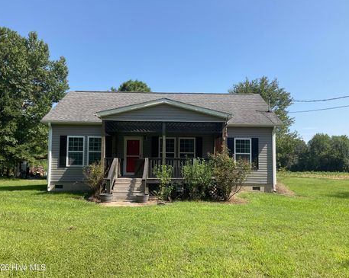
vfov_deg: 47.1
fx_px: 320
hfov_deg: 57.2
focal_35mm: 31
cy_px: 137
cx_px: 176
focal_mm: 3
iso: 16
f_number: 1.8
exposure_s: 1/1342
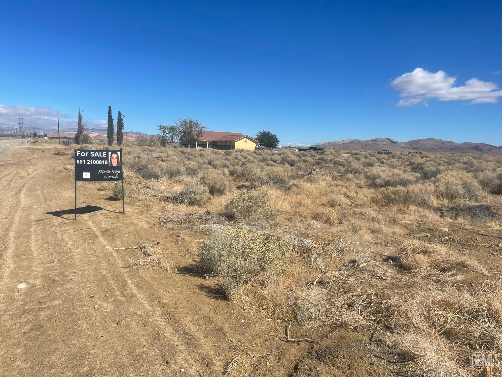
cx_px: 251
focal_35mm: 25
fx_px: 363
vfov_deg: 54.9
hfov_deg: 69.4
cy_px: 188
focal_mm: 5.1
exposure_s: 1/5376
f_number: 1.6
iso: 32
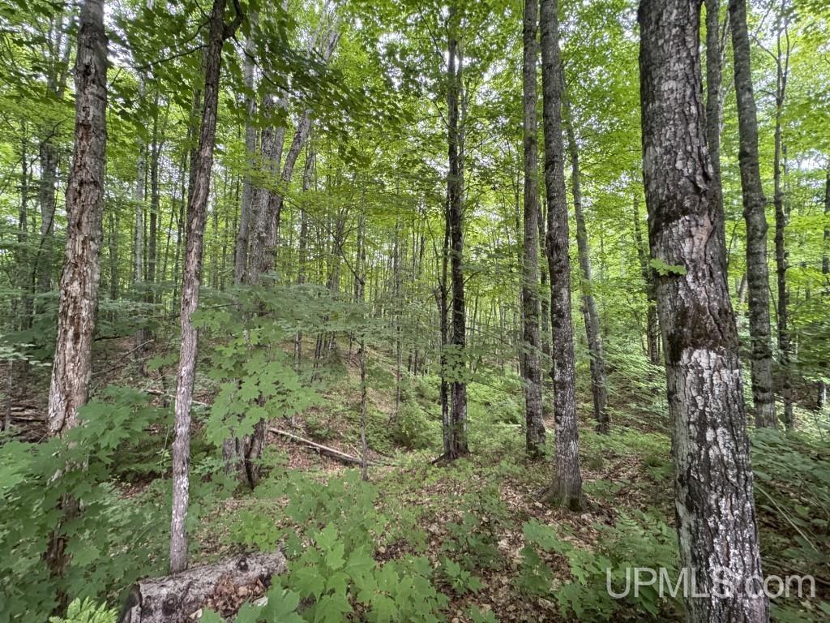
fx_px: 336
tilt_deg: +1.3
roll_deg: +0.1
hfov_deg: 102.1
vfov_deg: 85.7
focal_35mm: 14
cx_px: 415
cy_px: 312
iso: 320
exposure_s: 1/86
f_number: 2.2
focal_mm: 2.22
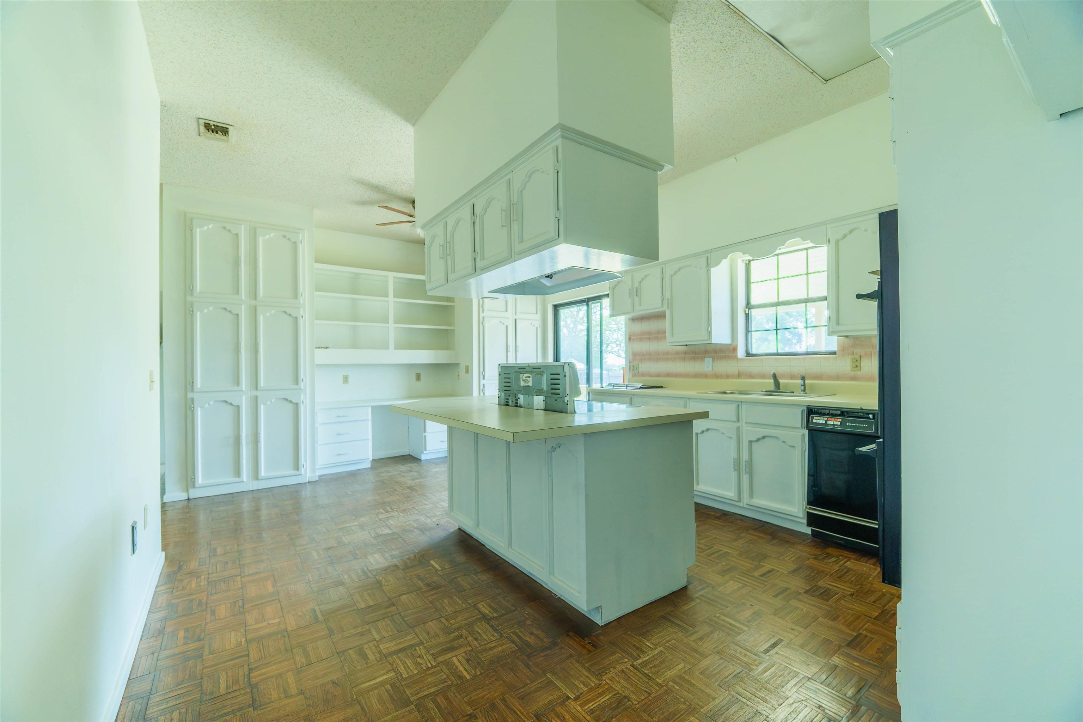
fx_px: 421
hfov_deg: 104.3
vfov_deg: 81.2
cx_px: 542
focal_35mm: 14
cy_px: 361
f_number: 5
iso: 400
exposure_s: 1/30
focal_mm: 14
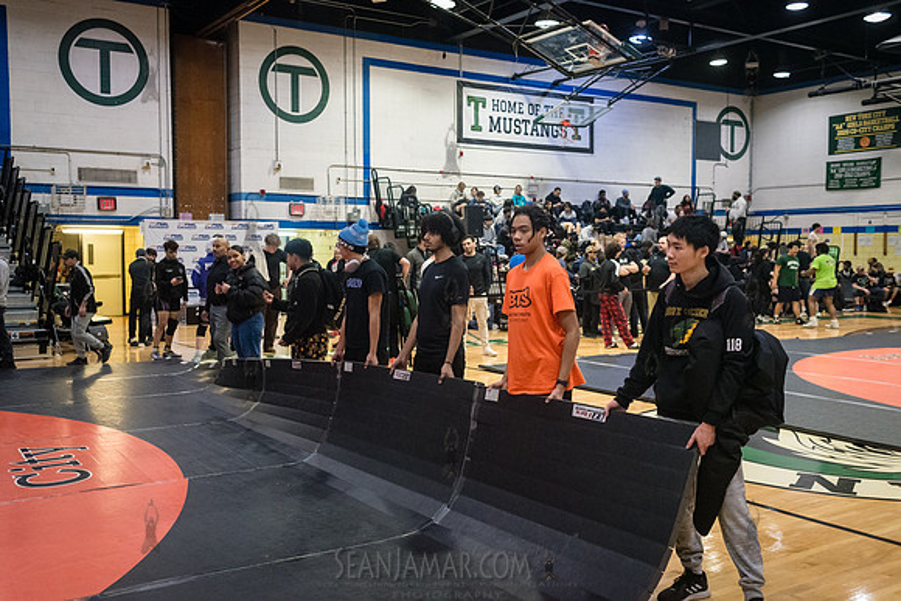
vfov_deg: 37.9
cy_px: 300
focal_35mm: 35
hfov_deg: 54.4
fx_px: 876
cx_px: 450
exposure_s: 1/400
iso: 8000
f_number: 4
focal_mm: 35
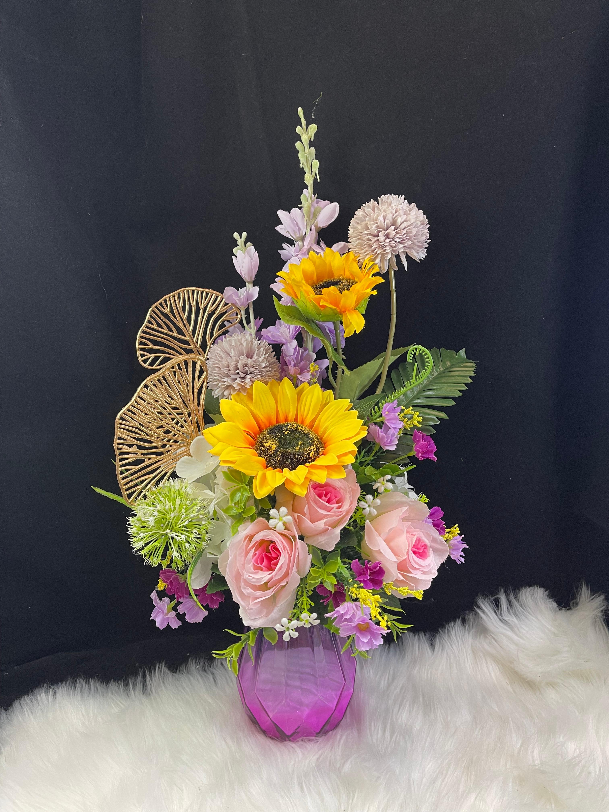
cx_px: 304
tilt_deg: -17.3
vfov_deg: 69.4
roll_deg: +1.6
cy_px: 406
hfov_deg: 54.9
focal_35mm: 25
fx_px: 586
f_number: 1.6
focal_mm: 5.1
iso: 100
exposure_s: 1/50
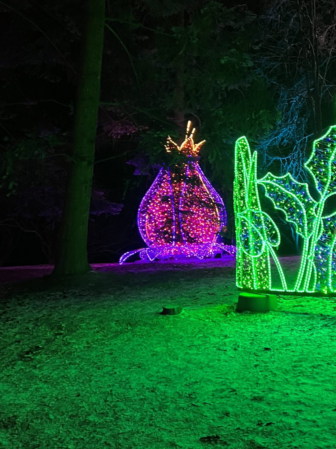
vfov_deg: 40.9
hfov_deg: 30.8
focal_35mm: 46
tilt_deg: +11.0
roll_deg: -1.6
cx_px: 266
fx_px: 595
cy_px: 167
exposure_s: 1/33
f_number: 1.5
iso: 400
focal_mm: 5.7
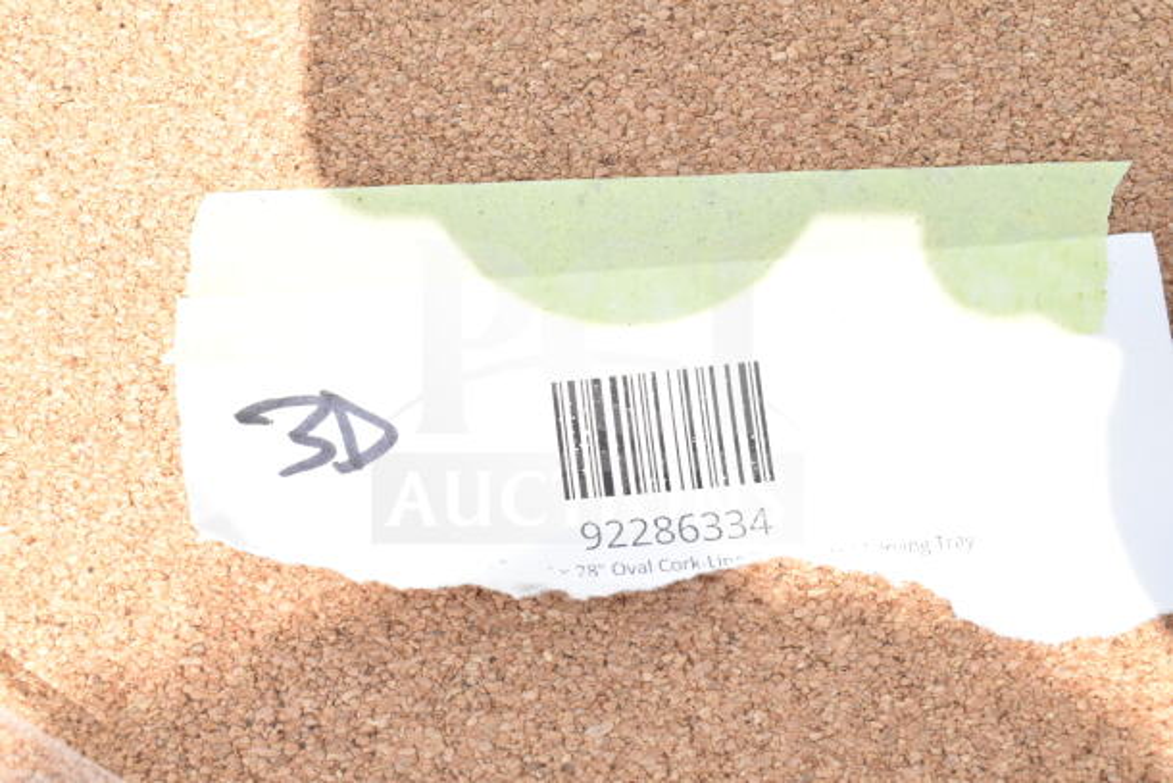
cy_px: 392
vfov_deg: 26.5
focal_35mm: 51
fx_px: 1662
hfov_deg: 38.9
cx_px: 586
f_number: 14
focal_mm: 34
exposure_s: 1/800
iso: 1600
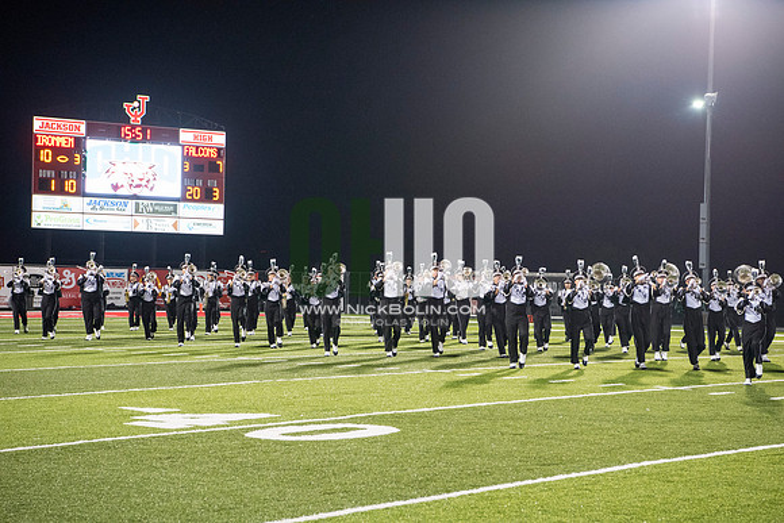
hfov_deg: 28.8
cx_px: 392
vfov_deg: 19.5
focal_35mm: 70
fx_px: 1525
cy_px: 262
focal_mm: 70
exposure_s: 1/200
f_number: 5.6
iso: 5000
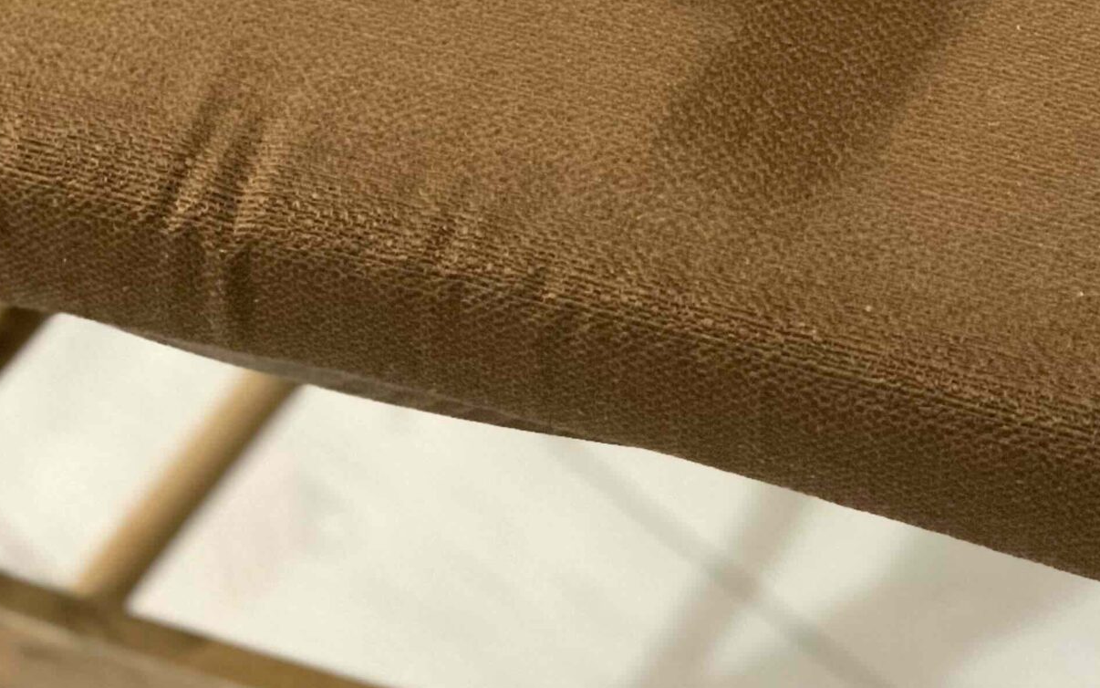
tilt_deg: -40.8
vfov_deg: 11.1
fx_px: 3508
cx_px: 700
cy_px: -11
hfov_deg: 17.8
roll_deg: +5.9
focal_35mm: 117
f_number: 2.4
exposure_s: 1/33
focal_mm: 6
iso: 500
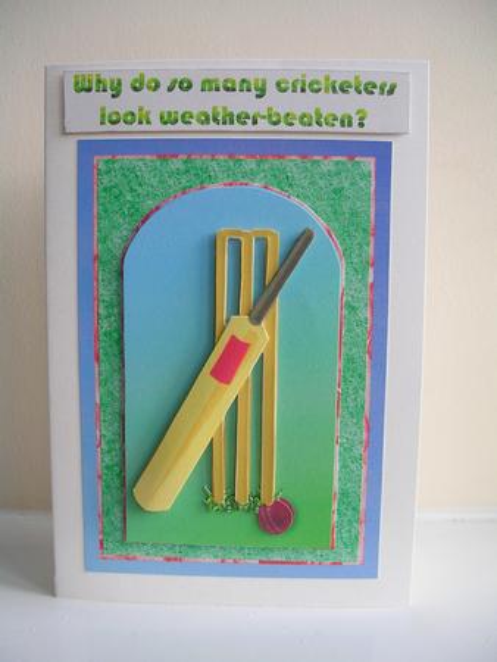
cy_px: 331
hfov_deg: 37.8
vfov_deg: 49.0
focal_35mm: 38
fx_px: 727
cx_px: 248
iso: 50
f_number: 2.8
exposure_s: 1/41
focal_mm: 5.8
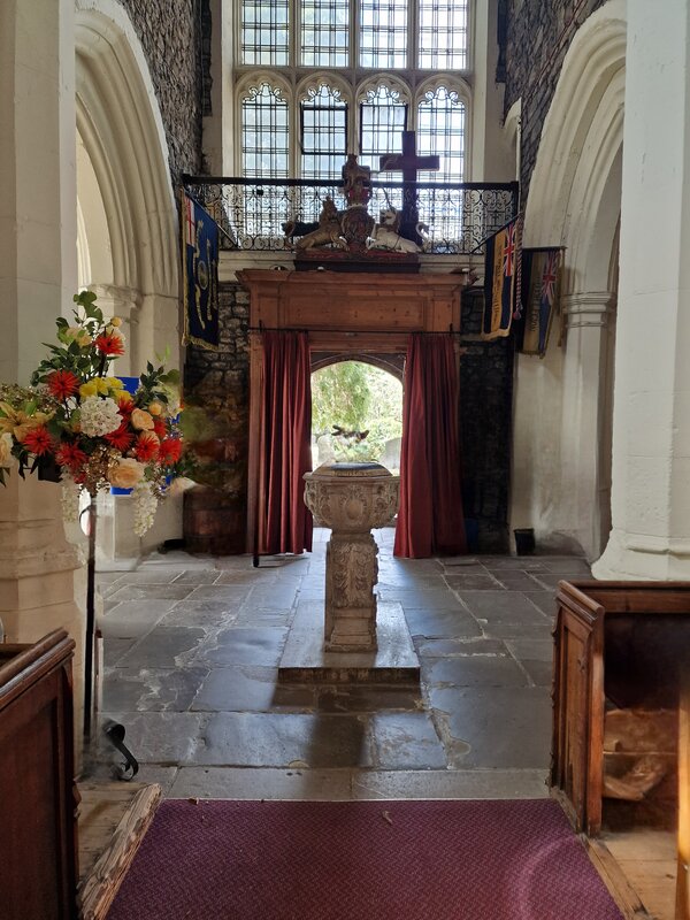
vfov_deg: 73.9
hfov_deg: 58.9
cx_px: 345
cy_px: 460
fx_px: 611
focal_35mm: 23
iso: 250
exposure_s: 1/120
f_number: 1.8
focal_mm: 6.4
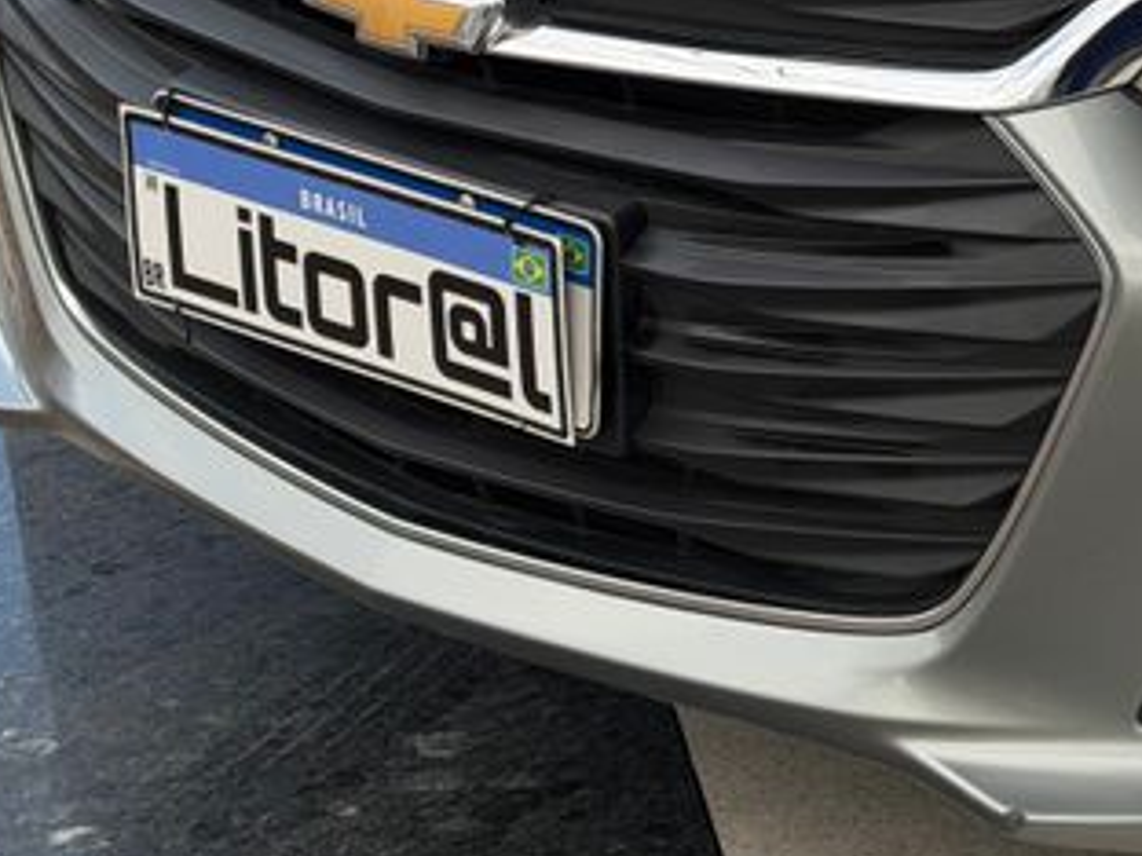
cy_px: 205
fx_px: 3893
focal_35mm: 118
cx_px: 1058
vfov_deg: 12.5
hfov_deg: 16.4
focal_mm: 6.76
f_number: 1.78
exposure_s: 1/962
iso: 64
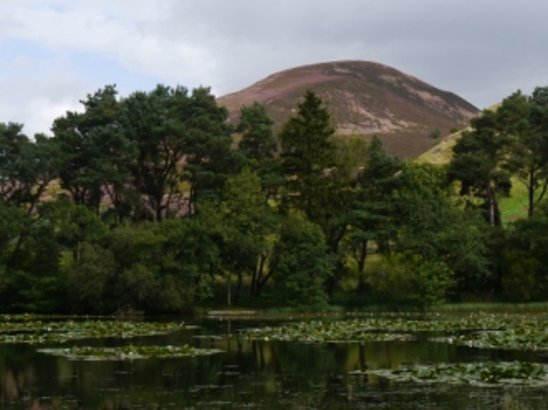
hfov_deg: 24.1
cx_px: 336
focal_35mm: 81
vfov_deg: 18.2
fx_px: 1282
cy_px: 208
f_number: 9
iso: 160
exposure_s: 1/250
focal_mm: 31
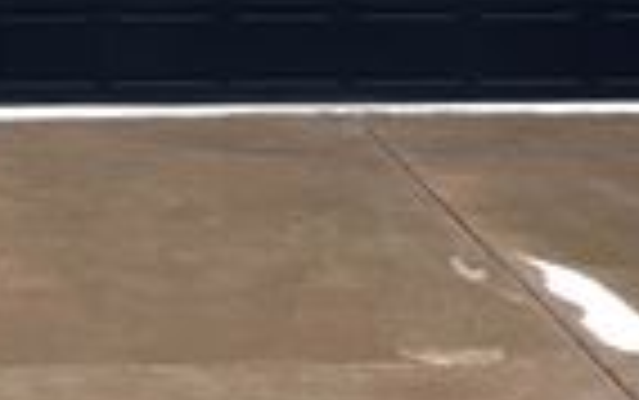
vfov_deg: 12.8
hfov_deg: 20.6
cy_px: -204
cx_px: -14
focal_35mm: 97
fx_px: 1691
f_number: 1.5
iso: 50
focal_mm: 5.7
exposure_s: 1/422
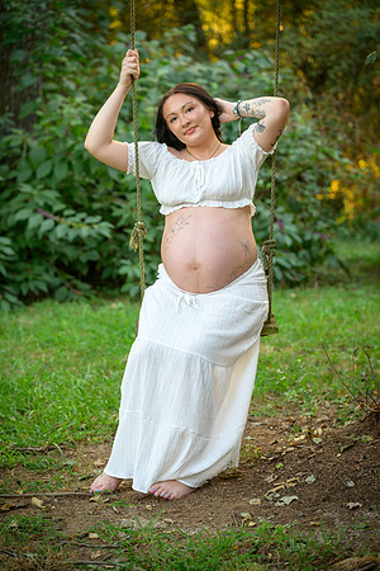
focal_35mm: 105
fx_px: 1662
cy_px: 286
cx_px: 190
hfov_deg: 13.0
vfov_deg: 19.5
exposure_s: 1/125
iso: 1250
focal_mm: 105
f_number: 4
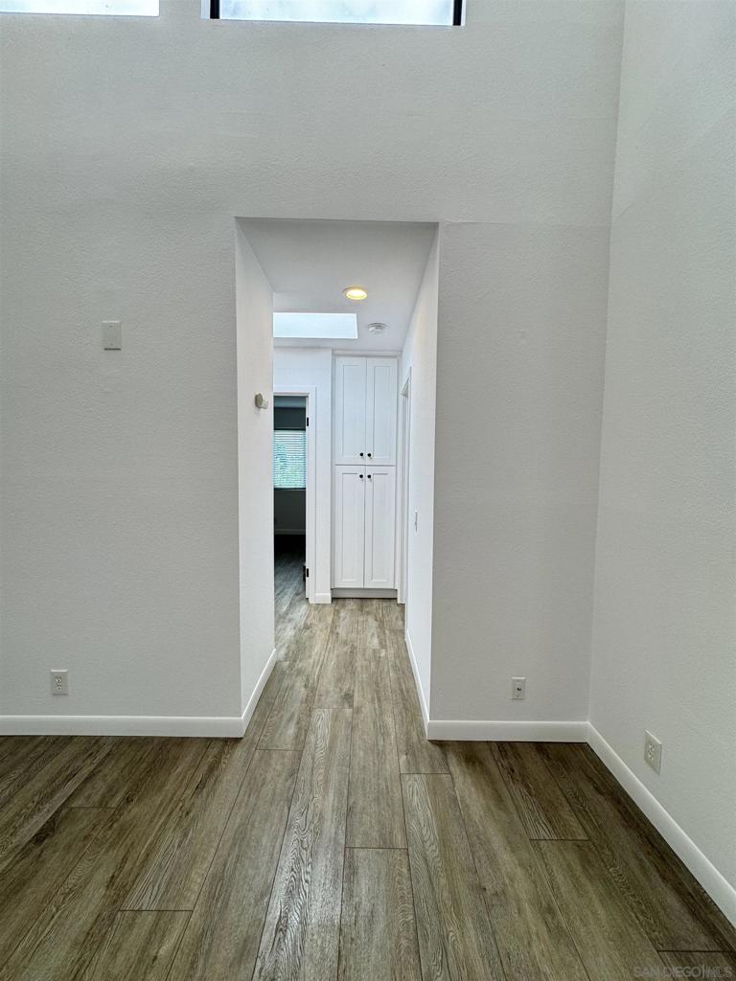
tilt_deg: -3.1
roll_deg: +0.0
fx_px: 397
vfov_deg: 102.1
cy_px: 490
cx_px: 368
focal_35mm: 14
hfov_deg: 85.7
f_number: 2.2
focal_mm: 2.22
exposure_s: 1/120
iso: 64
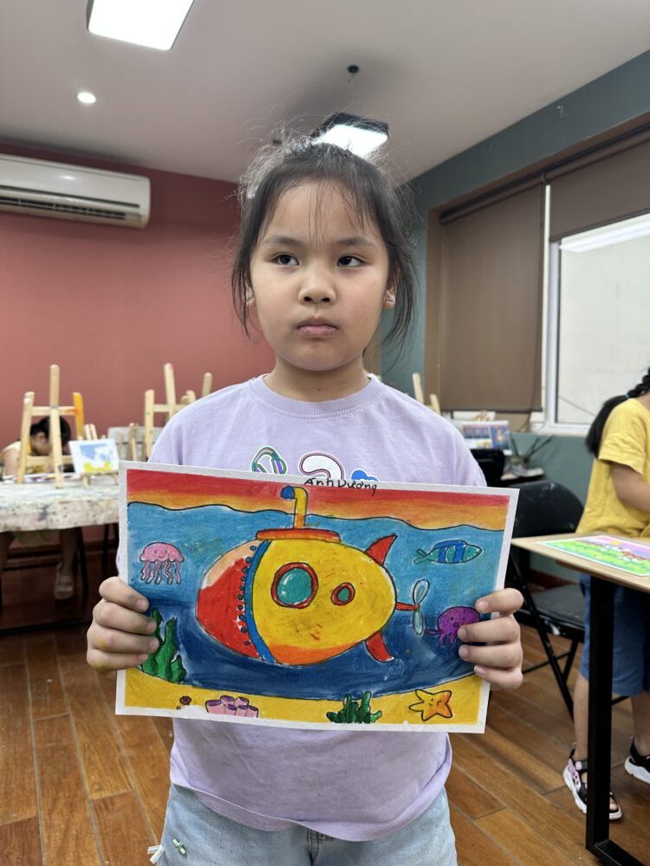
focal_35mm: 24
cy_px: 433
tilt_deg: -2.7
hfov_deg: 56.8
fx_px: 601
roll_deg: -1.2
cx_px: 325
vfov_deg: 71.6
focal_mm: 6.86
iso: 80
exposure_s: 1/100
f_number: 1.78
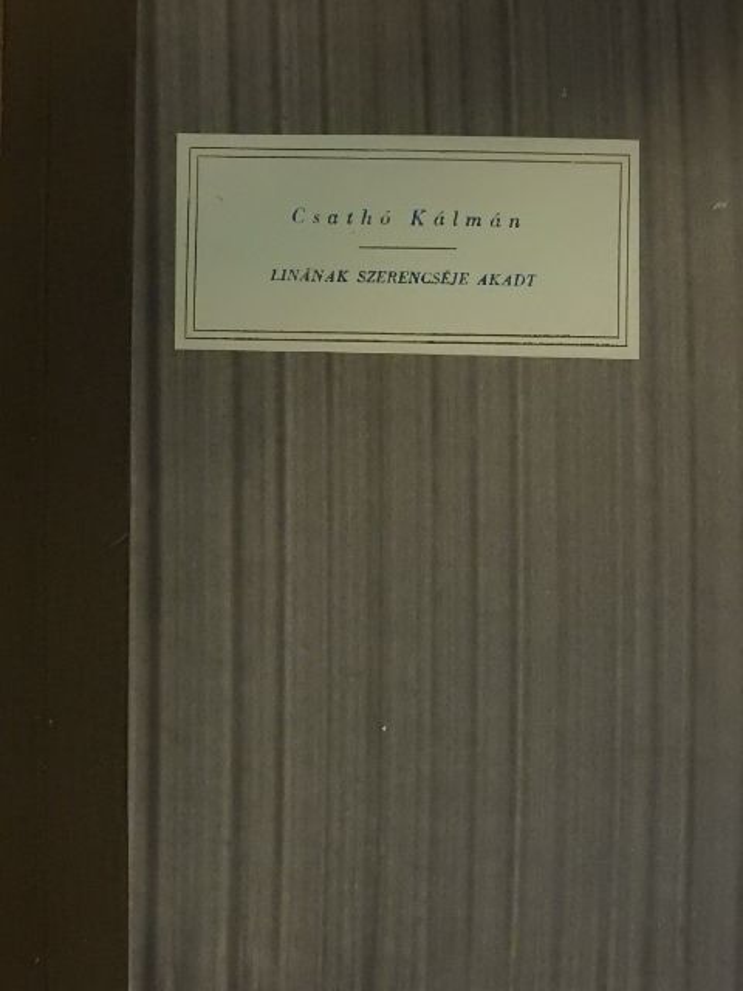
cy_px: 496
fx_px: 1860
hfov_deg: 22.6
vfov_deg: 29.8
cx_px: 372
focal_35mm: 65
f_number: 4.2
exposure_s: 1/200
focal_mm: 11.6
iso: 1600
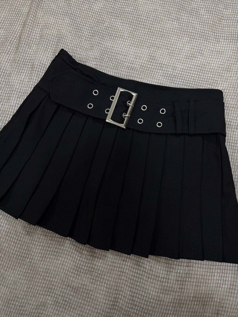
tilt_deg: -81.1
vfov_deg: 71.6
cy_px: 158
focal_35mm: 24
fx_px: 220
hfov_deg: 56.8
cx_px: 119
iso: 200
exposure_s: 1/100
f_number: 1.78
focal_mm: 6.76
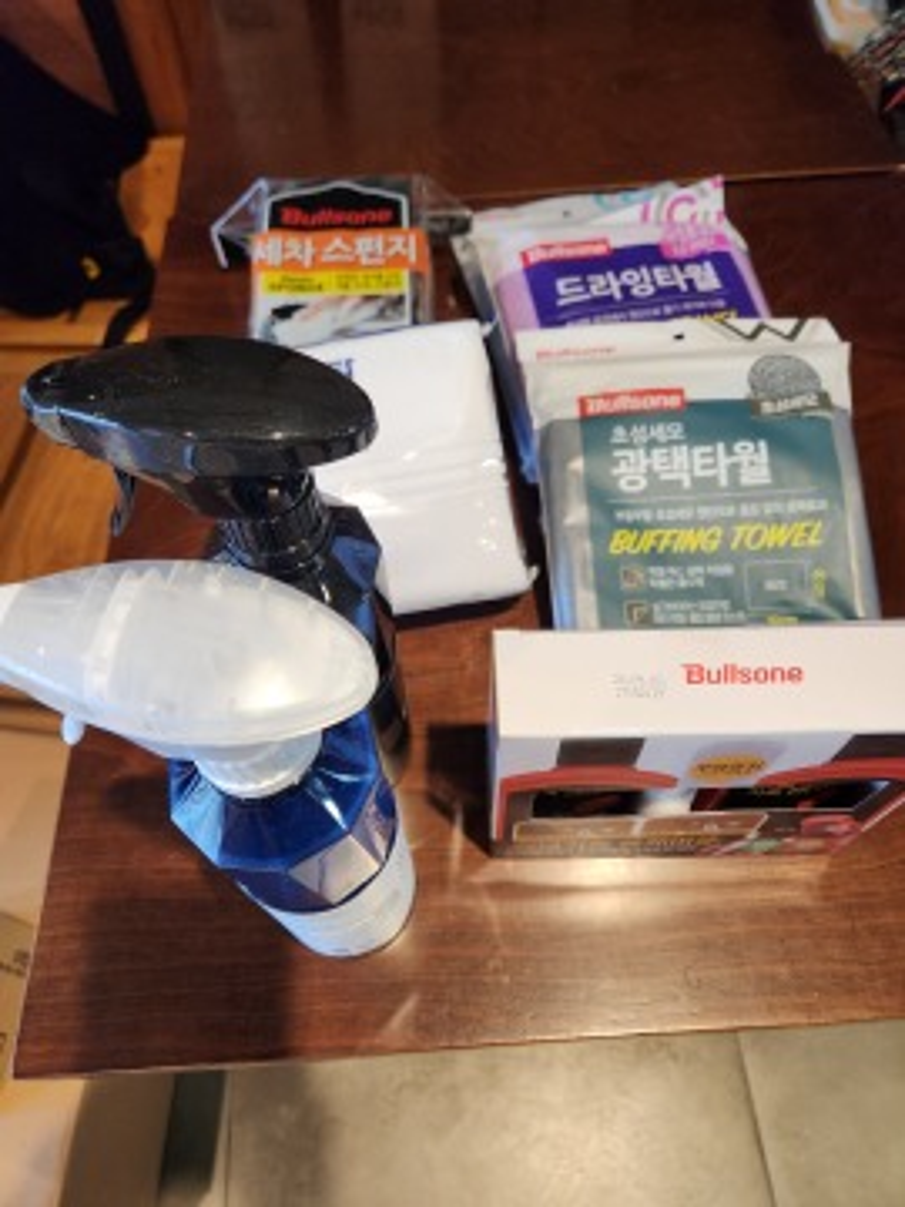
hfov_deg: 58.9
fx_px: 802
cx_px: 452
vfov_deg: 73.9
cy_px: 604
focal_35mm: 23
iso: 250
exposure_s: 1/120
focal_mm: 5.4
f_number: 1.8
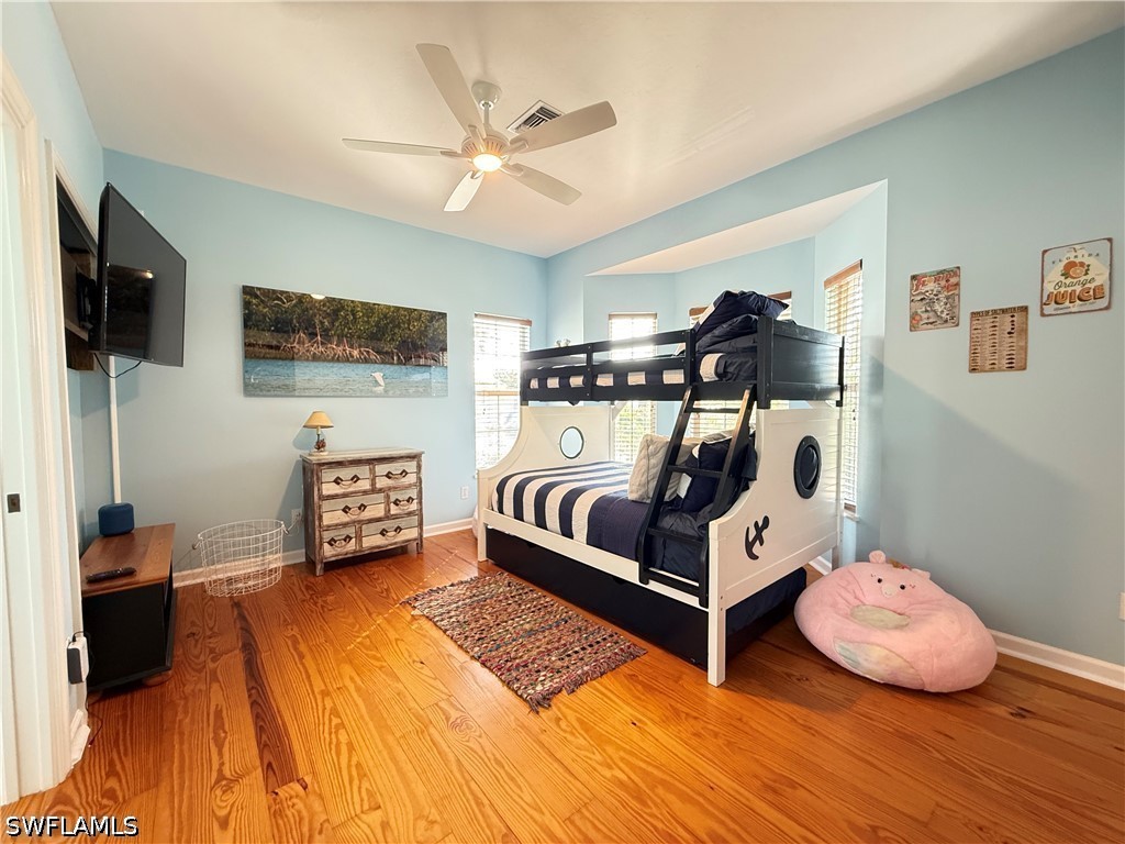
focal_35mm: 14
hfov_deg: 102.1
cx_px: 562
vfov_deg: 85.7
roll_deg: -0.1
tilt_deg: -2.4
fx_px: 455
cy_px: 422
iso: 500
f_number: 2.2
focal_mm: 2.22
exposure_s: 1/60
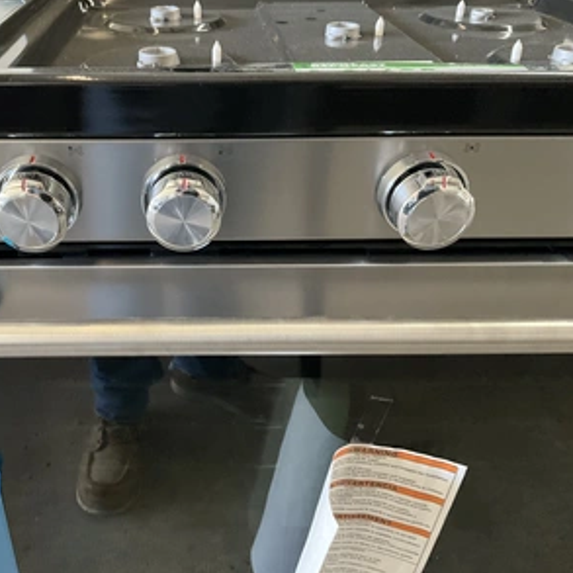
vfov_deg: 47.2
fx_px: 655
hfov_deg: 46.5
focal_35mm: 35
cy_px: 287
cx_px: 192
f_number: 1.8
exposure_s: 1/60
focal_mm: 3
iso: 250
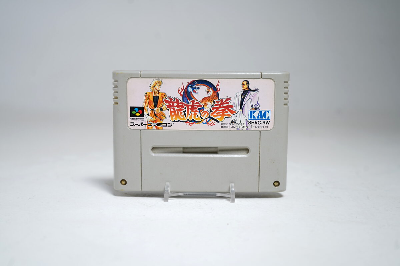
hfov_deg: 47.4
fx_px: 456
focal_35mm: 41
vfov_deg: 32.6
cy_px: 133
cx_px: 200
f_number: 5
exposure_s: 1/5
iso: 64
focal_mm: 41
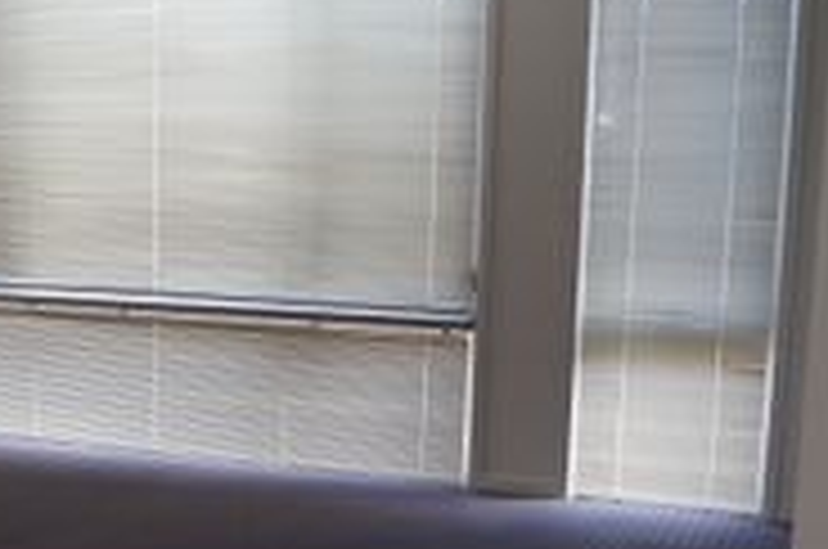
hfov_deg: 28.0
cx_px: 58
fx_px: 1584
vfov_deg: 19.4
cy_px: 457
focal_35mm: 69
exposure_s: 1/160
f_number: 4
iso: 800
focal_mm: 18
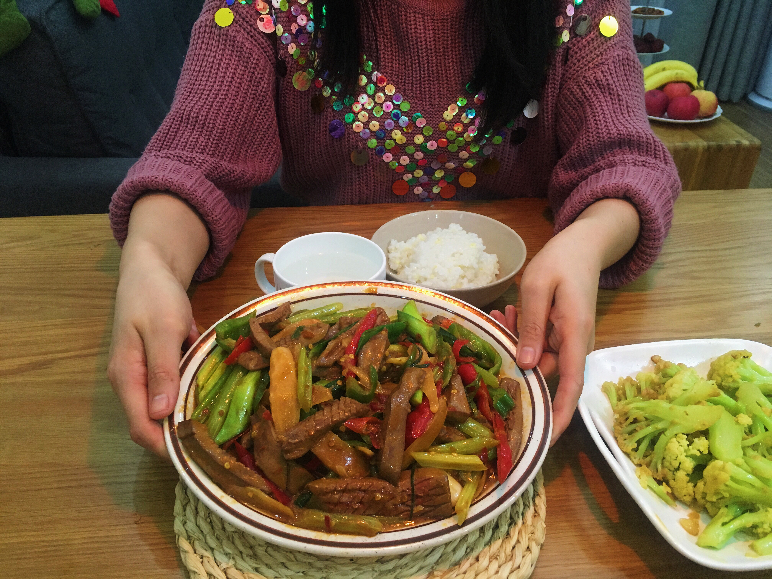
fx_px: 647
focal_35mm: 29
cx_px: 386
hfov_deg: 61.7
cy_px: 290
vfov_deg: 48.2
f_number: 2.2
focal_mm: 4.15
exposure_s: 1/33
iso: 160
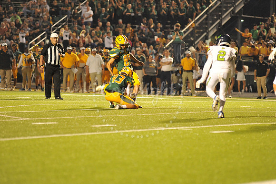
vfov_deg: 6.9
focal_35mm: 200
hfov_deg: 10.3
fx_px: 1532
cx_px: 138
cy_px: 92
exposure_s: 1/320
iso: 6400
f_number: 4
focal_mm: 200
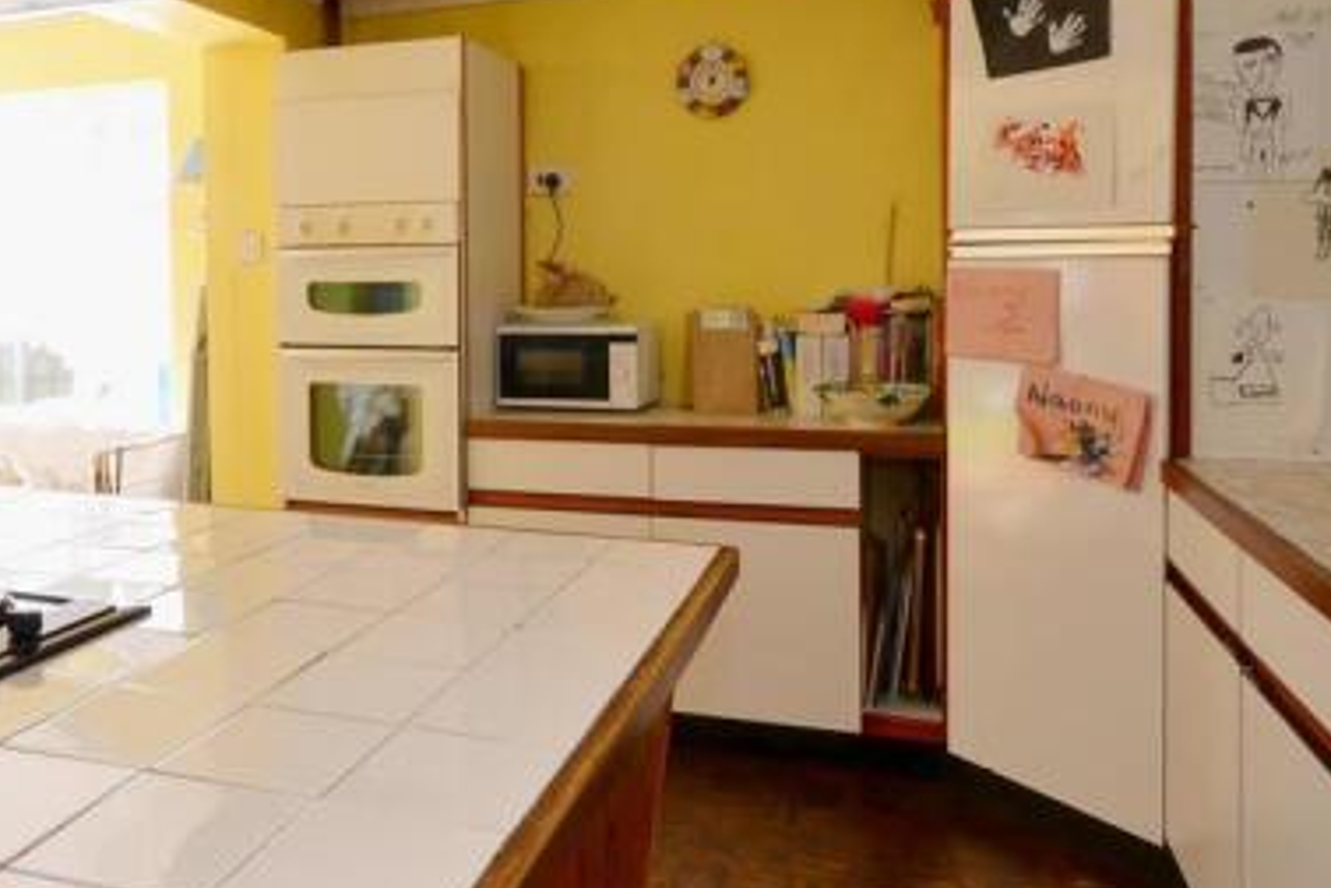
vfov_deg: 49.4
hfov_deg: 69.3
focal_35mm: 26
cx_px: 609
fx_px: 961
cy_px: 374
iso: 200
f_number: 11
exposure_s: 1/6
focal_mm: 10
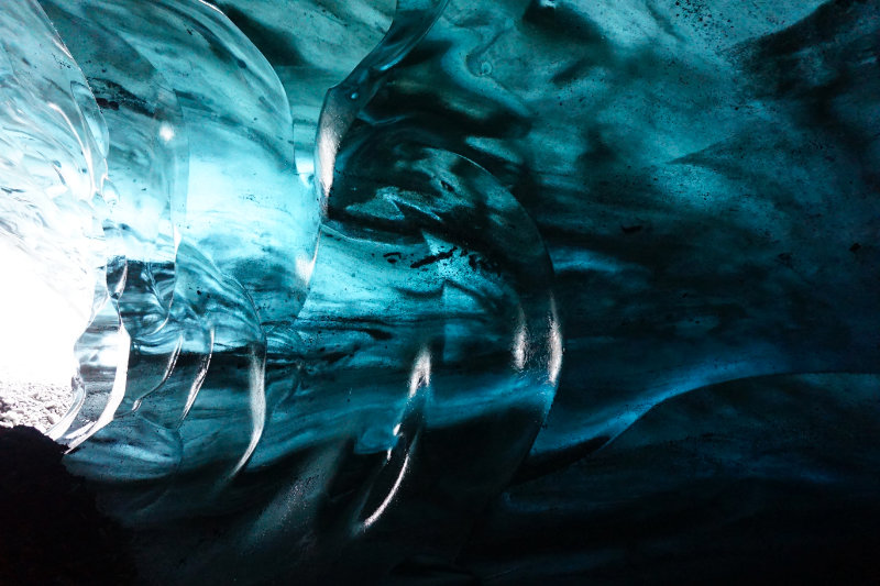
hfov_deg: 73.8
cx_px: 440
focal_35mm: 24
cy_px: 293
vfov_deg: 53.1
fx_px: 587
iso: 3200
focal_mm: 16
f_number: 3.5
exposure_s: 1/15
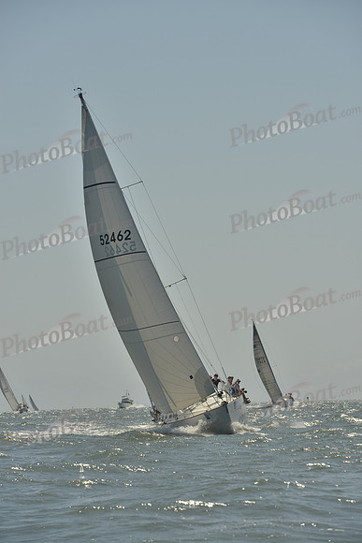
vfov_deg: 13.2
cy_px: 272
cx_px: 181
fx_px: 2336
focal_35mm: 155
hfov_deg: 8.9
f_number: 10
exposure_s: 1/1000
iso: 280
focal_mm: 155
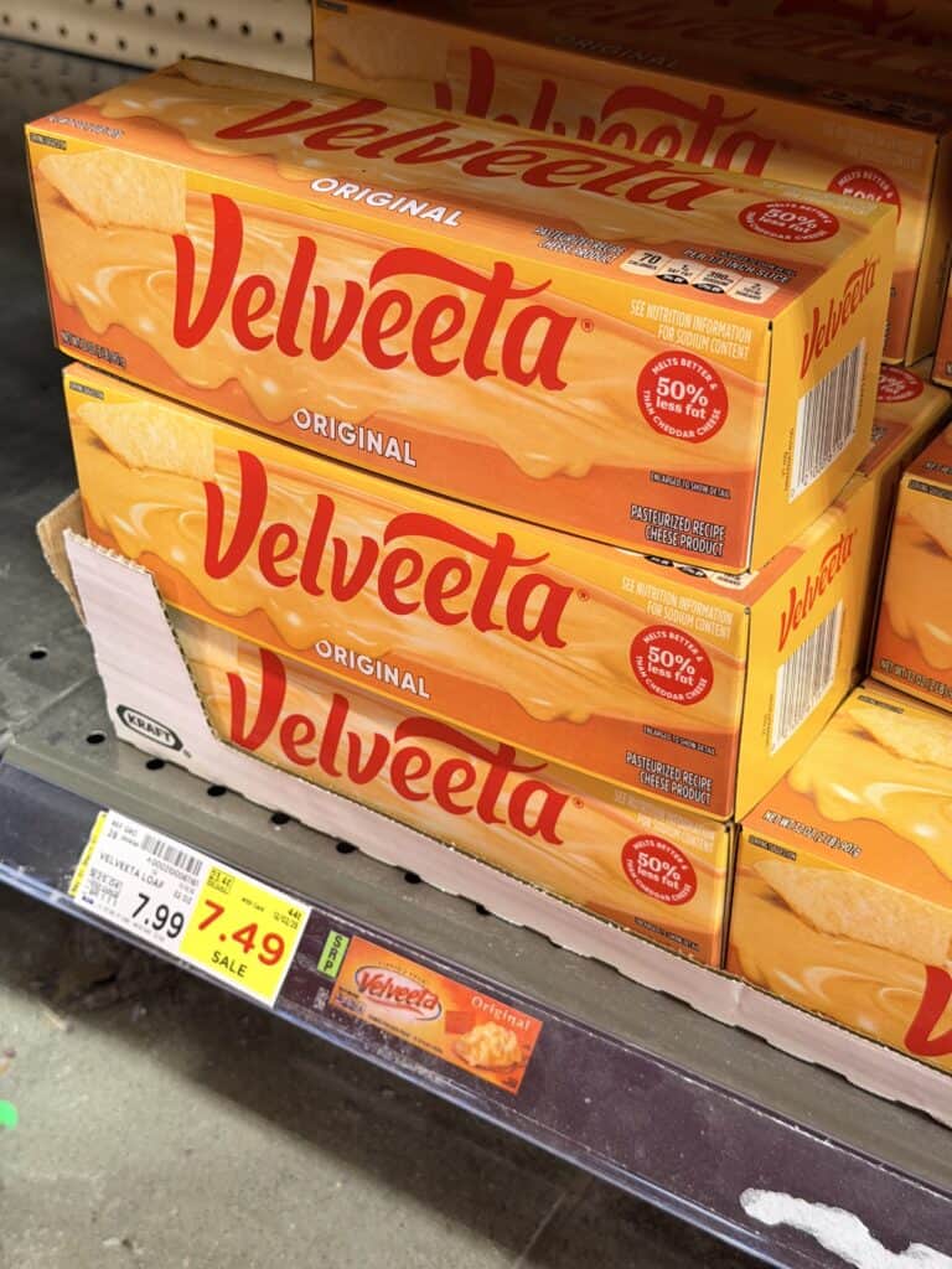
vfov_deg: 39.7
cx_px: 476
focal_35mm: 48
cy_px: 634
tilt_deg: -34.9
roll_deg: -0.1
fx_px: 1760
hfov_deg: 30.3
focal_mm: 6.76
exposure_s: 1/42
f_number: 1.78
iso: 250
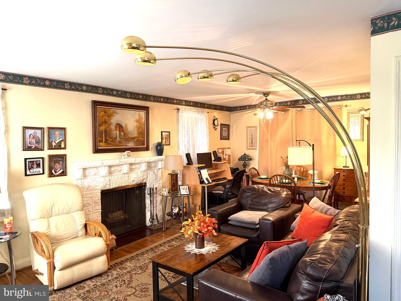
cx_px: 200
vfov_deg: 56.8
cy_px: 150
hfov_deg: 71.6
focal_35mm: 24
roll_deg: +2.9
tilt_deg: -3.5
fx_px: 278
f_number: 1.78
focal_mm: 6.76
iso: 320
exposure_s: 1/60
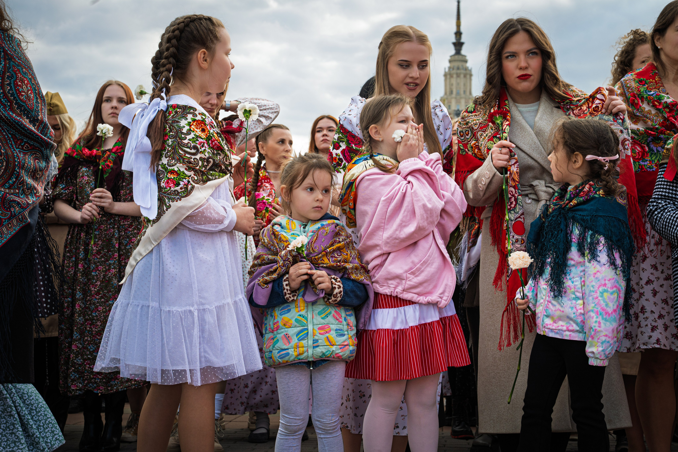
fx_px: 1262
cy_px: 226
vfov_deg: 20.3
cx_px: 339
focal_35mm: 67
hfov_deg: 30.1
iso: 160
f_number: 9
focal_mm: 67
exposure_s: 1/250
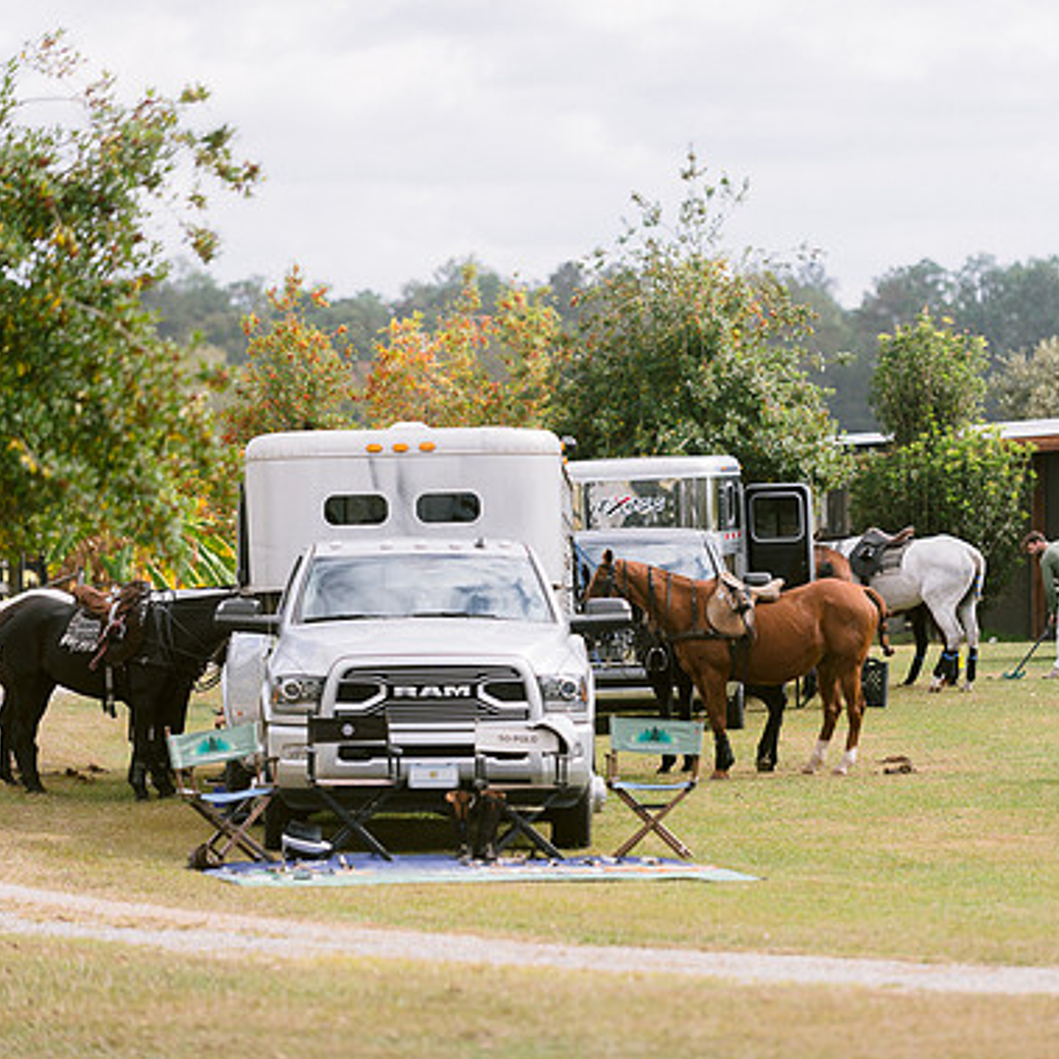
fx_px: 7199
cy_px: 527
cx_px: 651
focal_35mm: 208
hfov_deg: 8.4
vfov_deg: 8.4
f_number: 2.8
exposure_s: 1/2000
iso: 200
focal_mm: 160
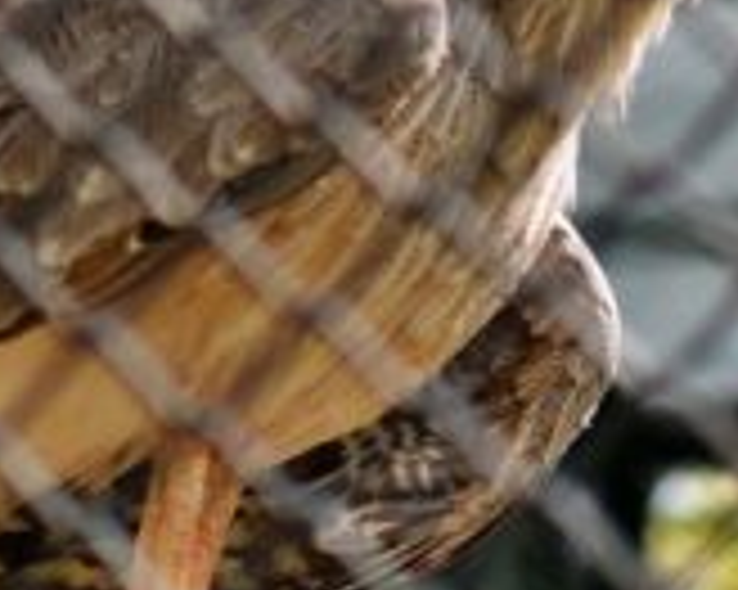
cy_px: -88
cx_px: 238
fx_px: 4209
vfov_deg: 7.9
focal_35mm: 193
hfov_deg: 10.0
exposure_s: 1/1000
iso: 100
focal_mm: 35
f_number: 1.8
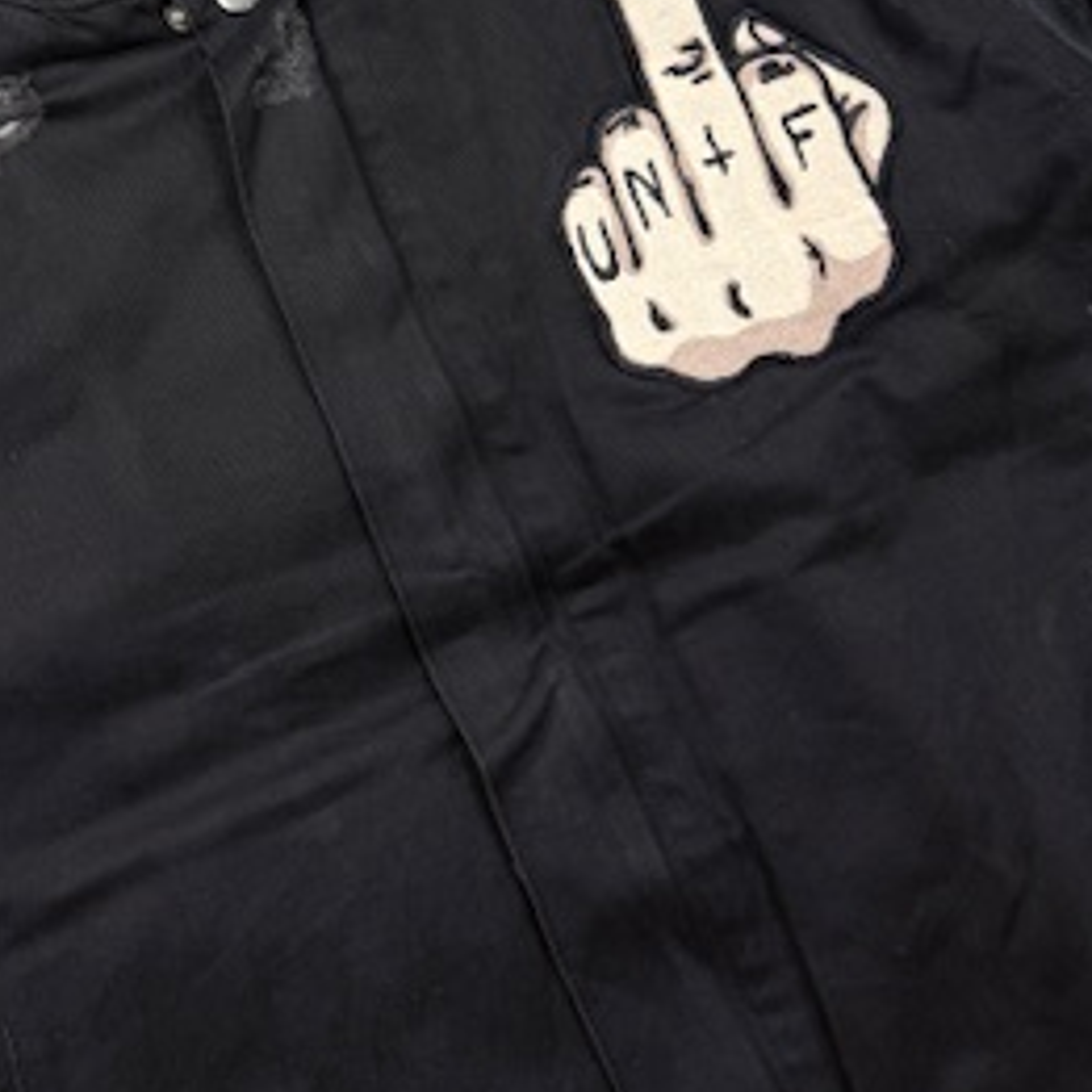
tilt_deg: -56.3
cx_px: 310
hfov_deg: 32.3
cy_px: 109
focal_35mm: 52
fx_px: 1856
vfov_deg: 31.3
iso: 64
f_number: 1.78
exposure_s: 1/100
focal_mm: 6.76
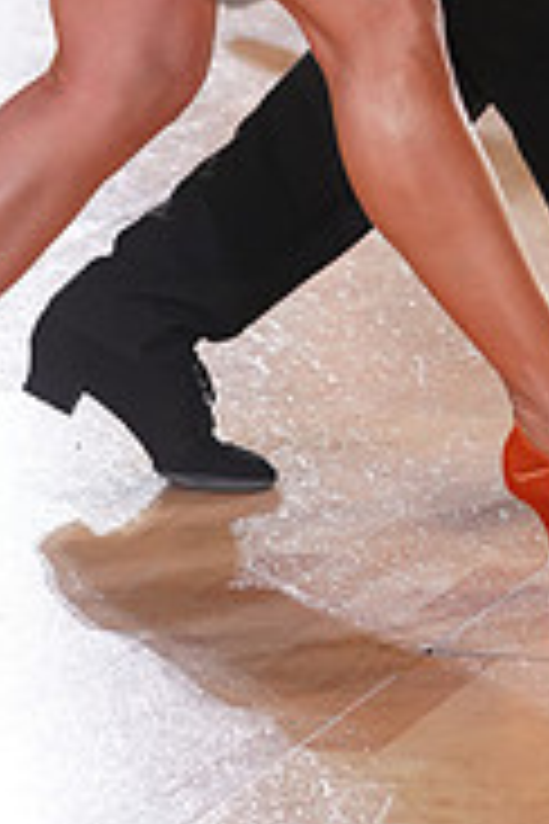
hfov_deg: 5.0
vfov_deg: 7.4
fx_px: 6244
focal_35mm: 273
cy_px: -464
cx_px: 398
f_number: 4
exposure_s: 1/400
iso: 1600
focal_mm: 86
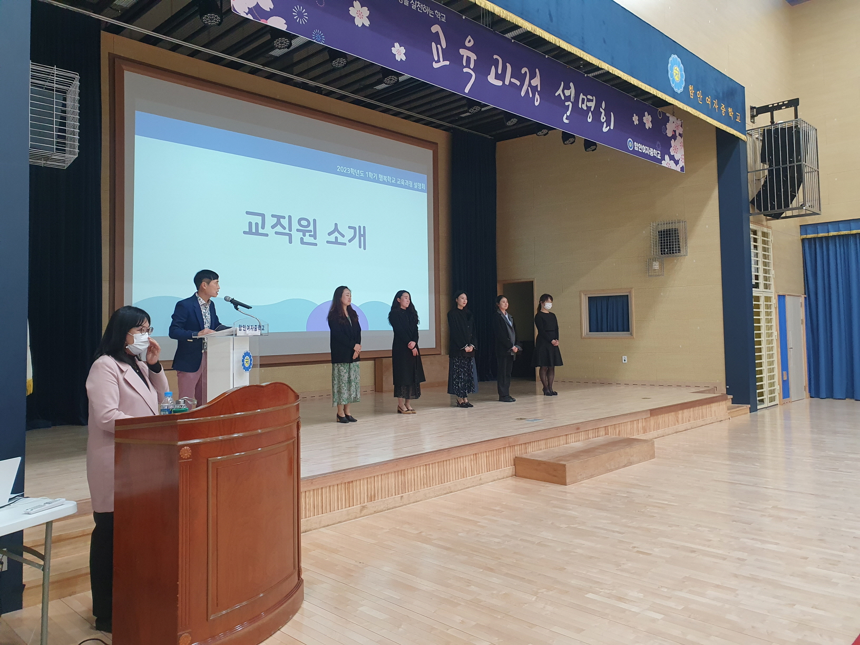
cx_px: 430
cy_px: 322
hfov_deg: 67.3
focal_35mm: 26
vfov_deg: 53.1
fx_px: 646
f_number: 2.4
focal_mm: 4.32
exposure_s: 1/60
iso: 250
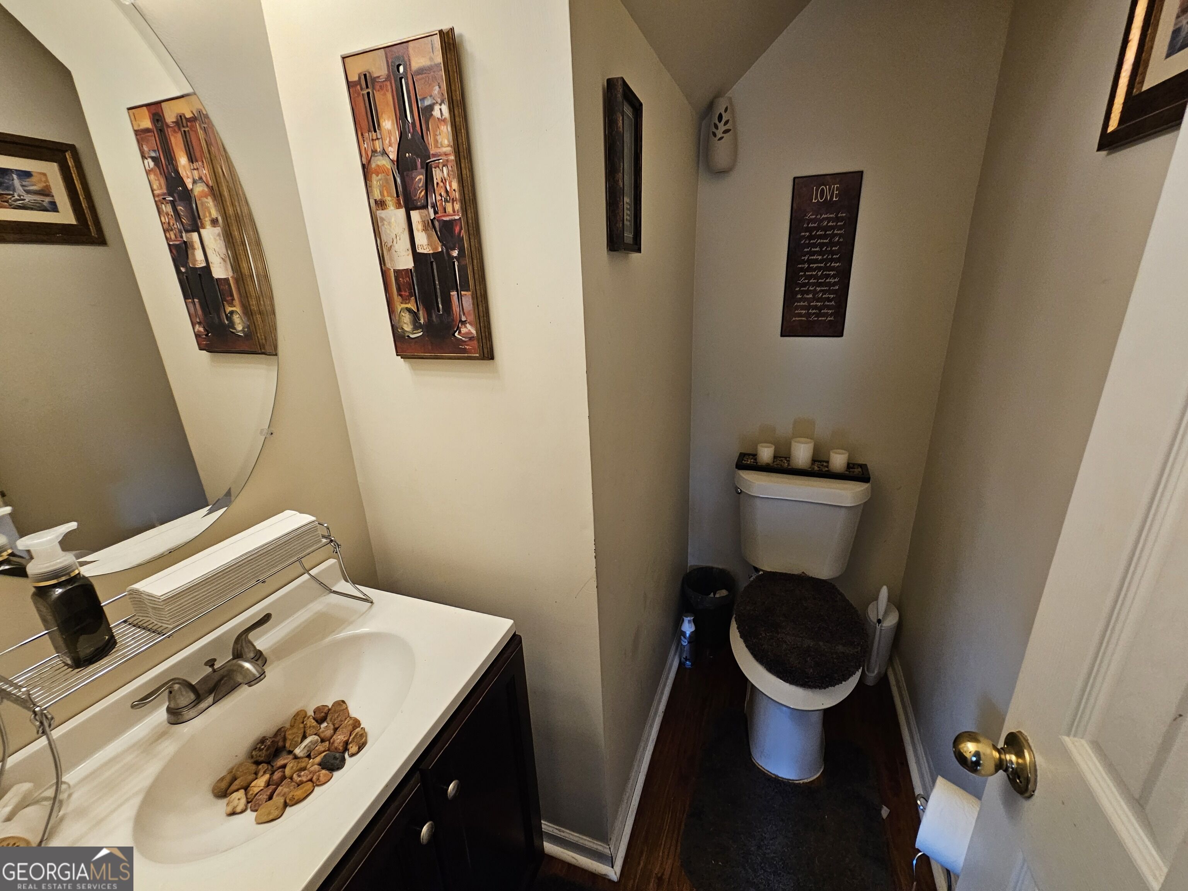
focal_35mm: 13
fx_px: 446
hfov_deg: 106.2
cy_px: 446
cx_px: 594
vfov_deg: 89.9
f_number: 2.2
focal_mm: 2.2
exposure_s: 1/60
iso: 160
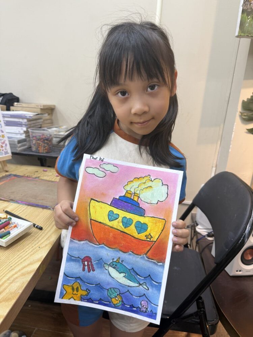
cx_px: 126
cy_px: 168
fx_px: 234
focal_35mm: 24
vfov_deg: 71.6
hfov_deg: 56.8
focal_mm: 6.76
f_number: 1.78
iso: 100
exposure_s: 1/100
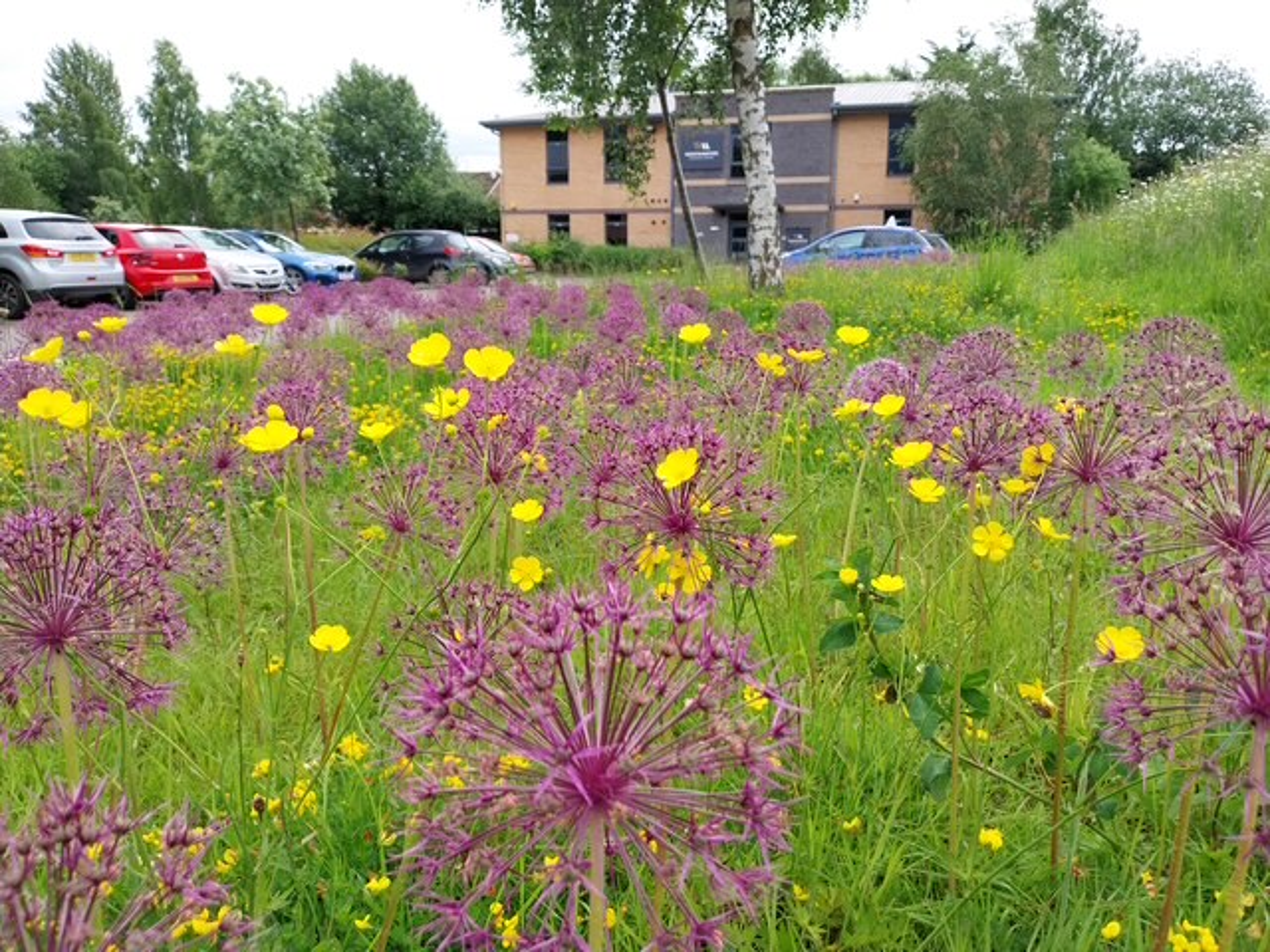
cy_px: 476
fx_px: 954
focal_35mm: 26
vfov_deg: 53.1
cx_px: 635
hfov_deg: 67.3
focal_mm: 4
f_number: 1.8
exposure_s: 1/428
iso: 25
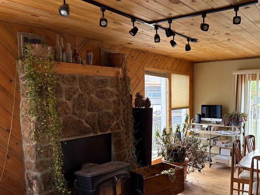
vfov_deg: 41.5
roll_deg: +0.3
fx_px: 255
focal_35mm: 34
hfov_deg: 53.3
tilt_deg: -6.4
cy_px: 122
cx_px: 166
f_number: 1.6
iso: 100
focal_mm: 5.96
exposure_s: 1/121
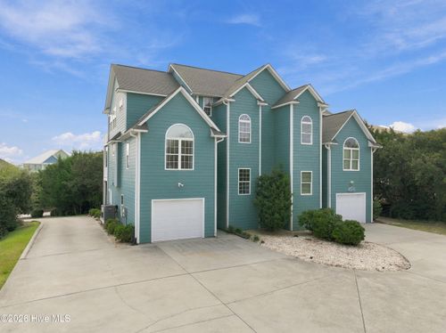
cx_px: 223
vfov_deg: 56.7
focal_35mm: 24
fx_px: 309
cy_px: 166
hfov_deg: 71.6
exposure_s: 1/1000
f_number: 2.8
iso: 150
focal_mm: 12.3
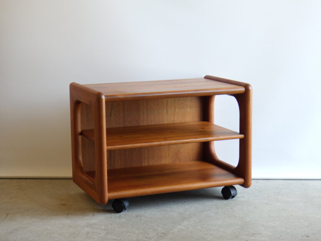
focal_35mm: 77
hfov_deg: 25.3
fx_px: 714
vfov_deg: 19.1
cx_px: 160
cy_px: 120
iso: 125
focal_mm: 13.7
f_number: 4.8
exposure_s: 1/25
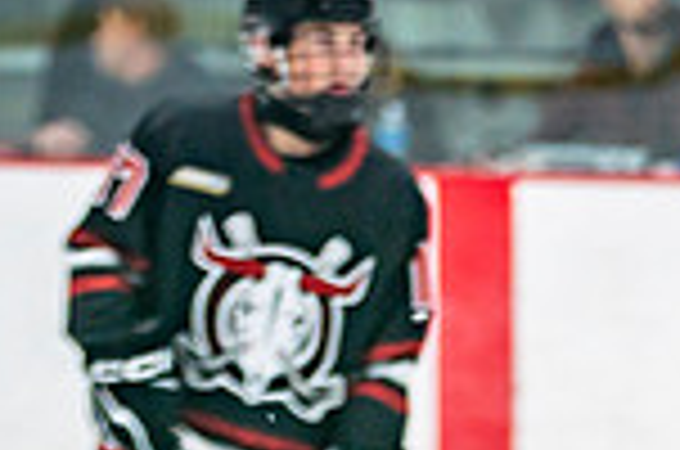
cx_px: 1017
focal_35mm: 701
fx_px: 13213
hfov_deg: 2.9
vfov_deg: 1.9
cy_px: 1025
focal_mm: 145
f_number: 3.2
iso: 400
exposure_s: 1/640
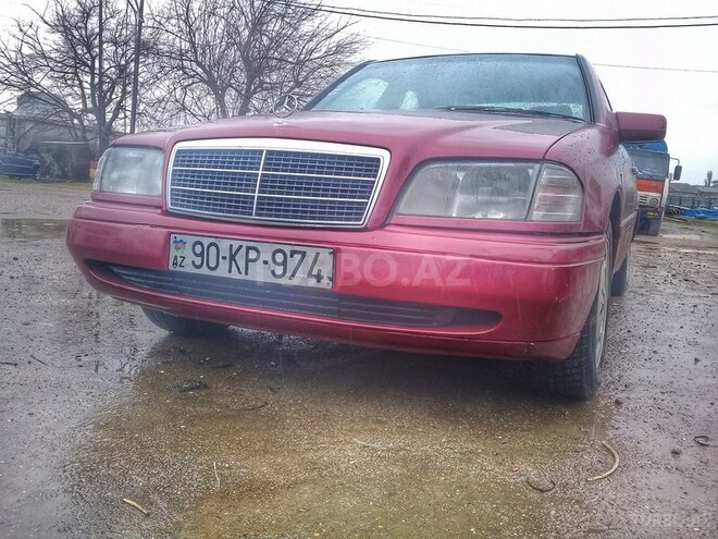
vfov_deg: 45.4
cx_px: 359
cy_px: 270
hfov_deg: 58.4
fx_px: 643
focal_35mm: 31
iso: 50
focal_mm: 3.3
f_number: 2.2
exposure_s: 1/150
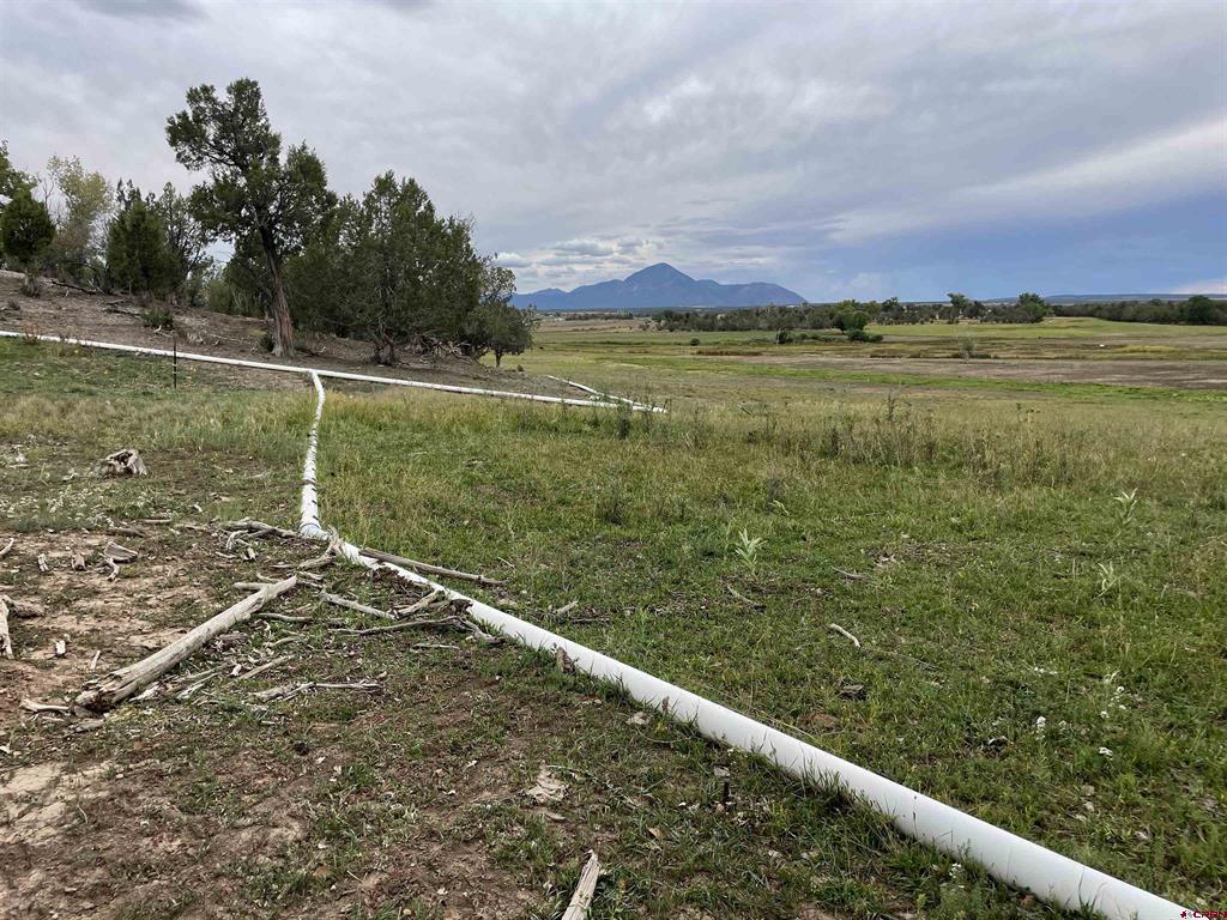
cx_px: 614
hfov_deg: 67.3
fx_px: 922
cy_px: 460
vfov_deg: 53.1
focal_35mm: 26
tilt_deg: -9.0
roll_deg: +0.6
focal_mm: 4.2
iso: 32
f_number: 1.6
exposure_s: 1/2398
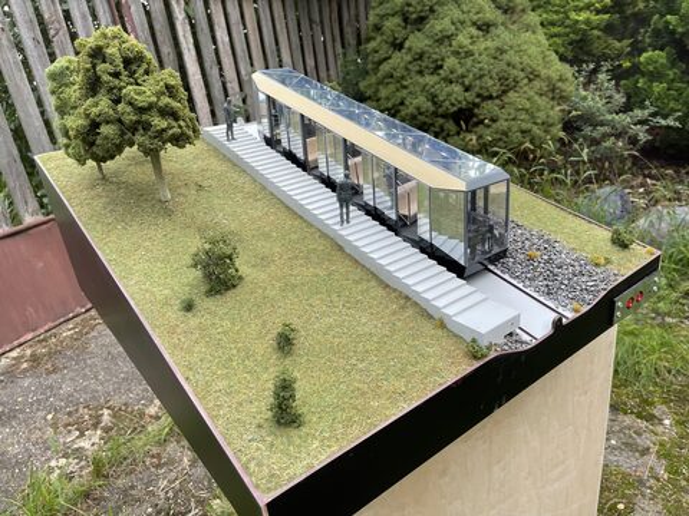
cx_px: 344
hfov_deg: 67.3
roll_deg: +8.8
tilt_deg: -20.1
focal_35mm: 26
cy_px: 258
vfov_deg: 53.1
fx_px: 518
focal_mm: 5.1
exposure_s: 1/492
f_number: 1.6
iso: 32
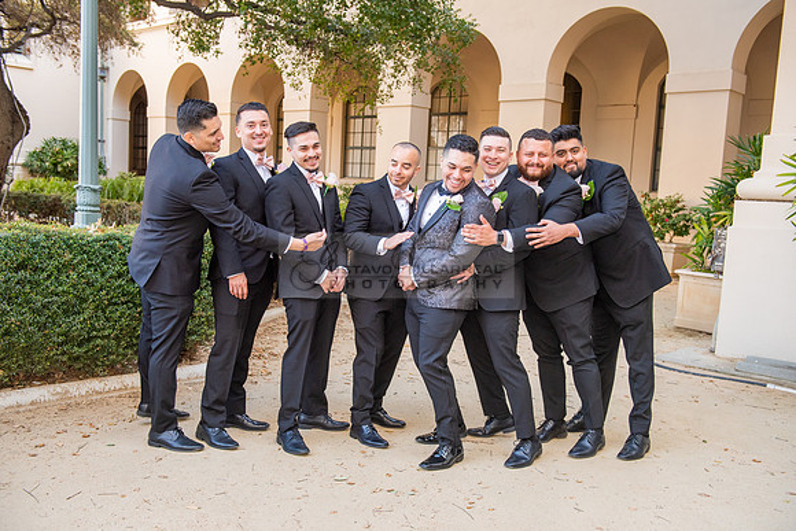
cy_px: 266
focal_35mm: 35
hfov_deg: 54.4
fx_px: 774
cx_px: 398
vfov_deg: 37.9
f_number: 4.5
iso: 640
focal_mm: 35
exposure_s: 1/200
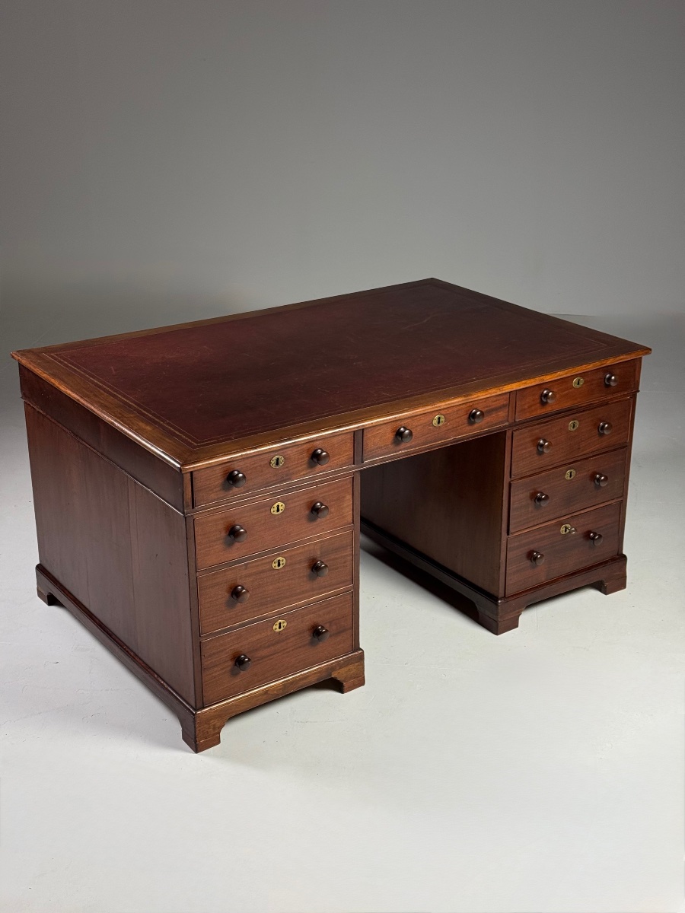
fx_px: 1266
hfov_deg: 30.3
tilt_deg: -21.1
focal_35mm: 48
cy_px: 456
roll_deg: -1.2
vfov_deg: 39.7
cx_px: 342
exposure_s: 1/50
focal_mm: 6.76
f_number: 1.78
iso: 125
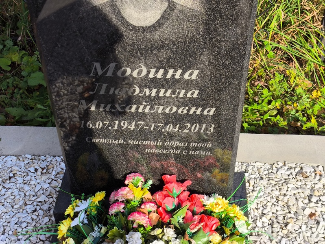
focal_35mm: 50
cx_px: 162
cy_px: 122
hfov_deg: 38.2
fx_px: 470
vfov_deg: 29.1
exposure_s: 1/754
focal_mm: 4.71
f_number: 1.7
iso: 50
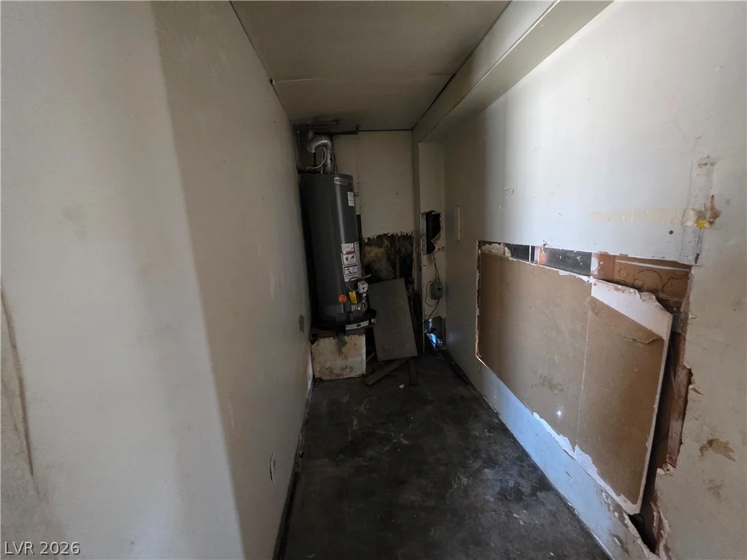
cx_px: 374
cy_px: 280
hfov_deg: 106.2
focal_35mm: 13
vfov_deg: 89.9
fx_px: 281
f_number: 1.9
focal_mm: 2.2
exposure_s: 1/60
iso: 1000
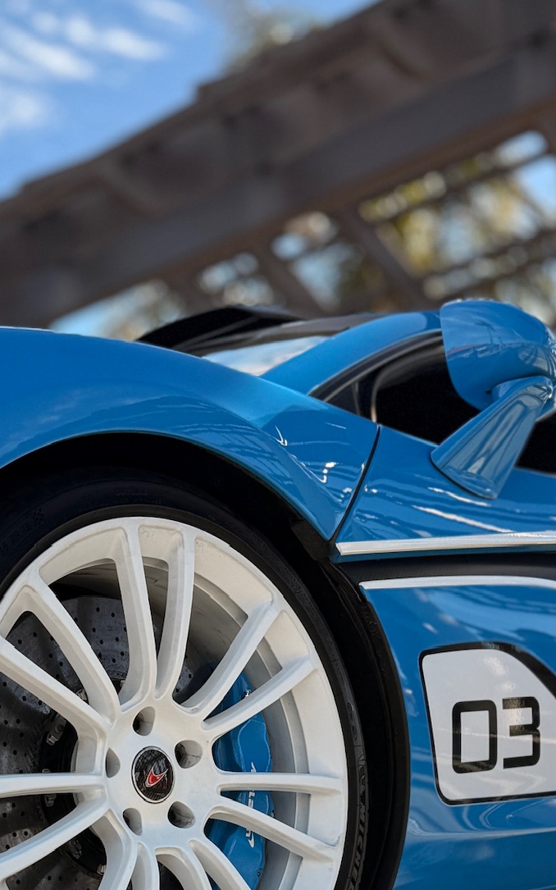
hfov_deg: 26.2
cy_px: 779
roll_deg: +1.7
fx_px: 1164
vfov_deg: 39.2
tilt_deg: +3.5
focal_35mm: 48
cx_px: 87
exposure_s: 1/1211
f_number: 1.78
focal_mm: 6.76
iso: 80
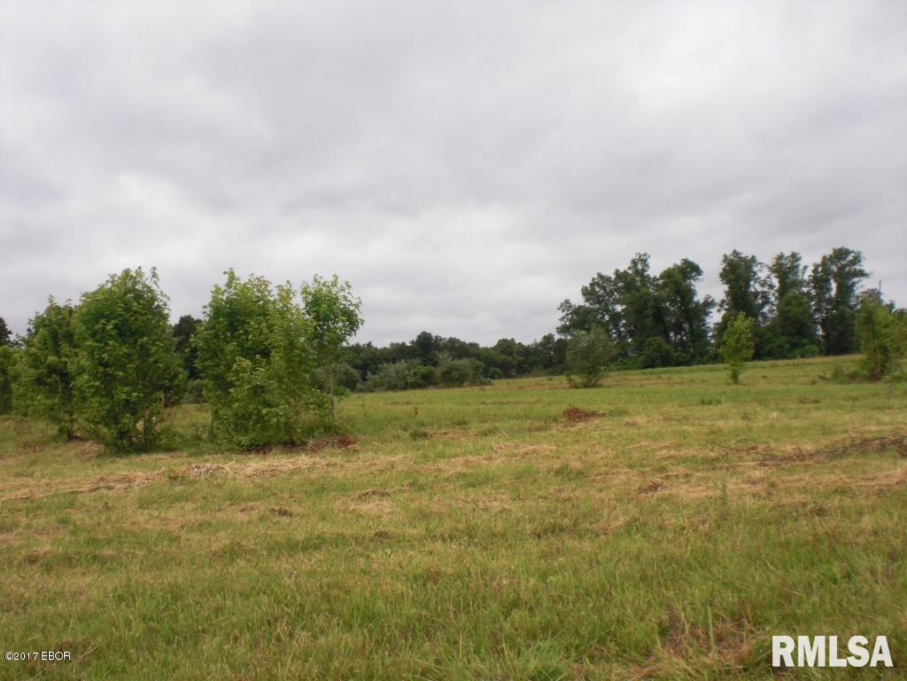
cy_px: 340
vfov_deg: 37.7
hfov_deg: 49.0
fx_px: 996
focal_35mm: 38
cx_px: 454
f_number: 5.6
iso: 64
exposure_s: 1/200
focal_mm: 6.3
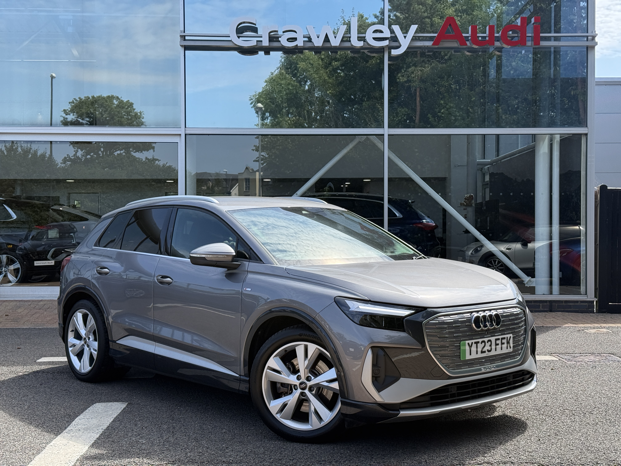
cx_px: 310
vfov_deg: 30.3
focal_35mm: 48
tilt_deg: +2.0
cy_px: 233
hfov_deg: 39.7
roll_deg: +0.5
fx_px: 861
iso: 100
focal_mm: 6.76
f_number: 1.78
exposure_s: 1/2577
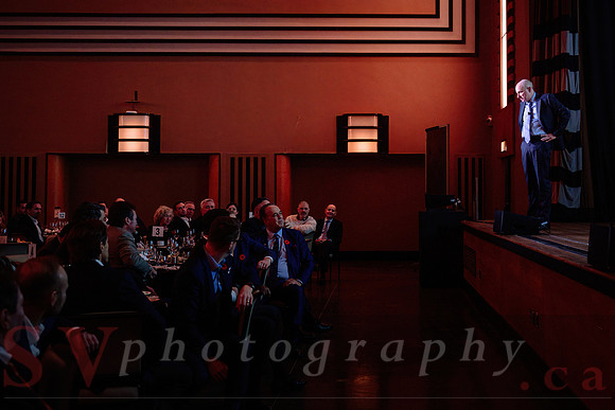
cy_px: 143
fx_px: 890
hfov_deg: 37.8
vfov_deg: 25.8
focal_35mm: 52
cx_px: 401
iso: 1600
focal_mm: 40
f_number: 3.5
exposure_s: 1/30
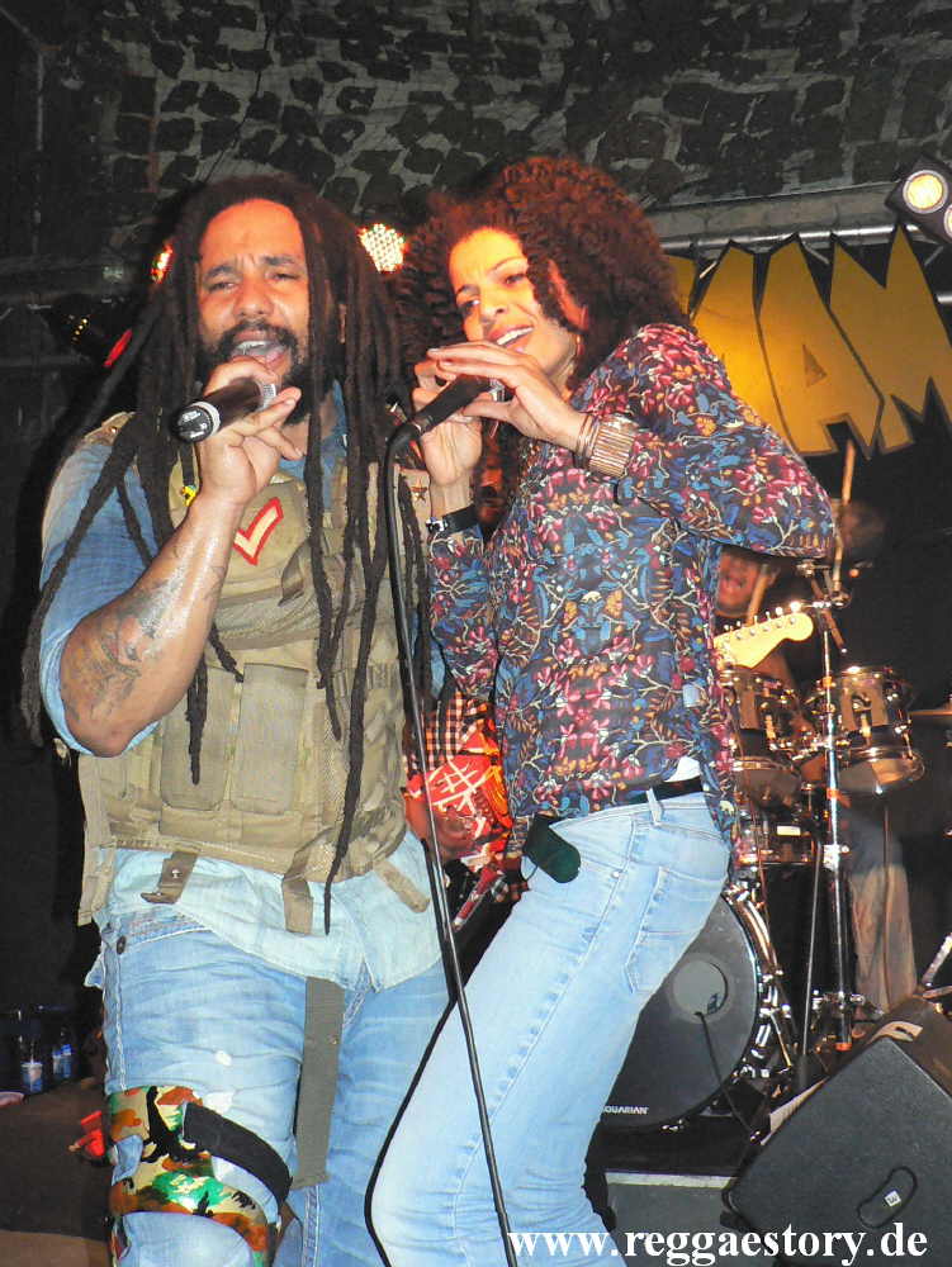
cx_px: 476
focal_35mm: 40
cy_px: 634
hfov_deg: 36.0
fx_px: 1466
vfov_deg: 46.8
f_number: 2.8
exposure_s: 1/60
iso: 400
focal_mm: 6.9
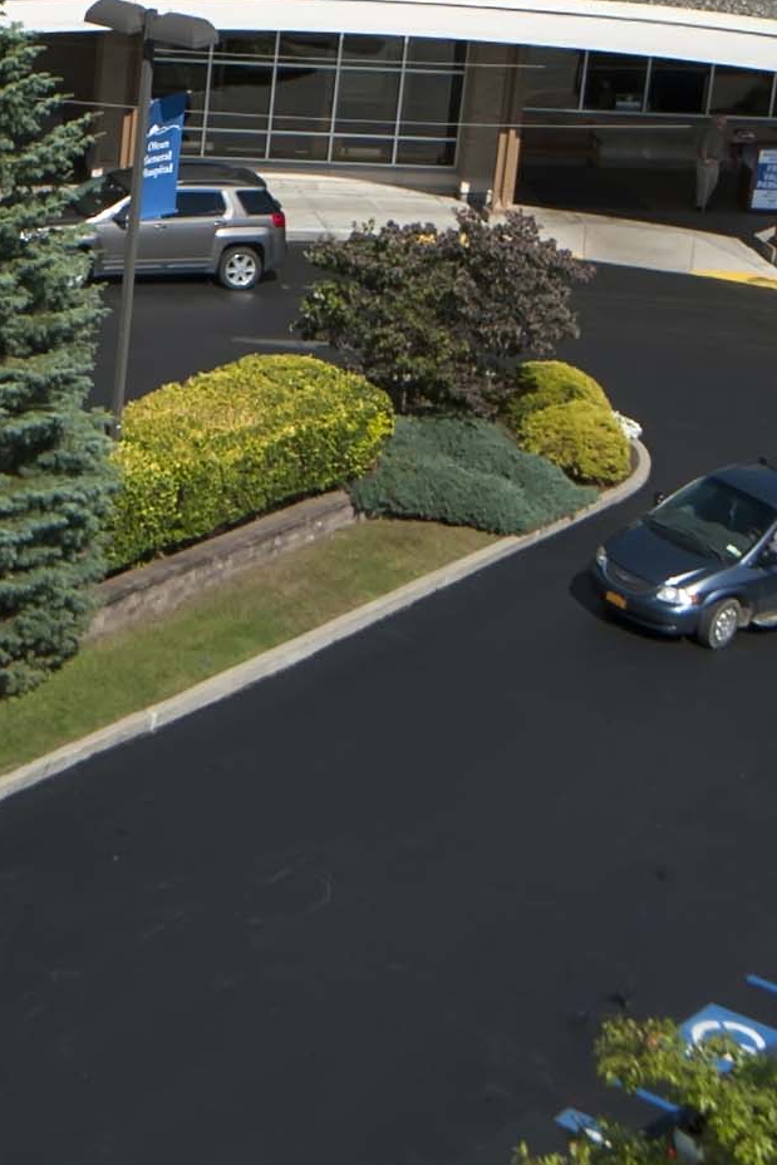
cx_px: -121
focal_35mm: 98
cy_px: 350
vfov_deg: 20.7
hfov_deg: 13.6
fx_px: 3171
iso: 200
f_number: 9
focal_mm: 22
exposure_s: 1/320
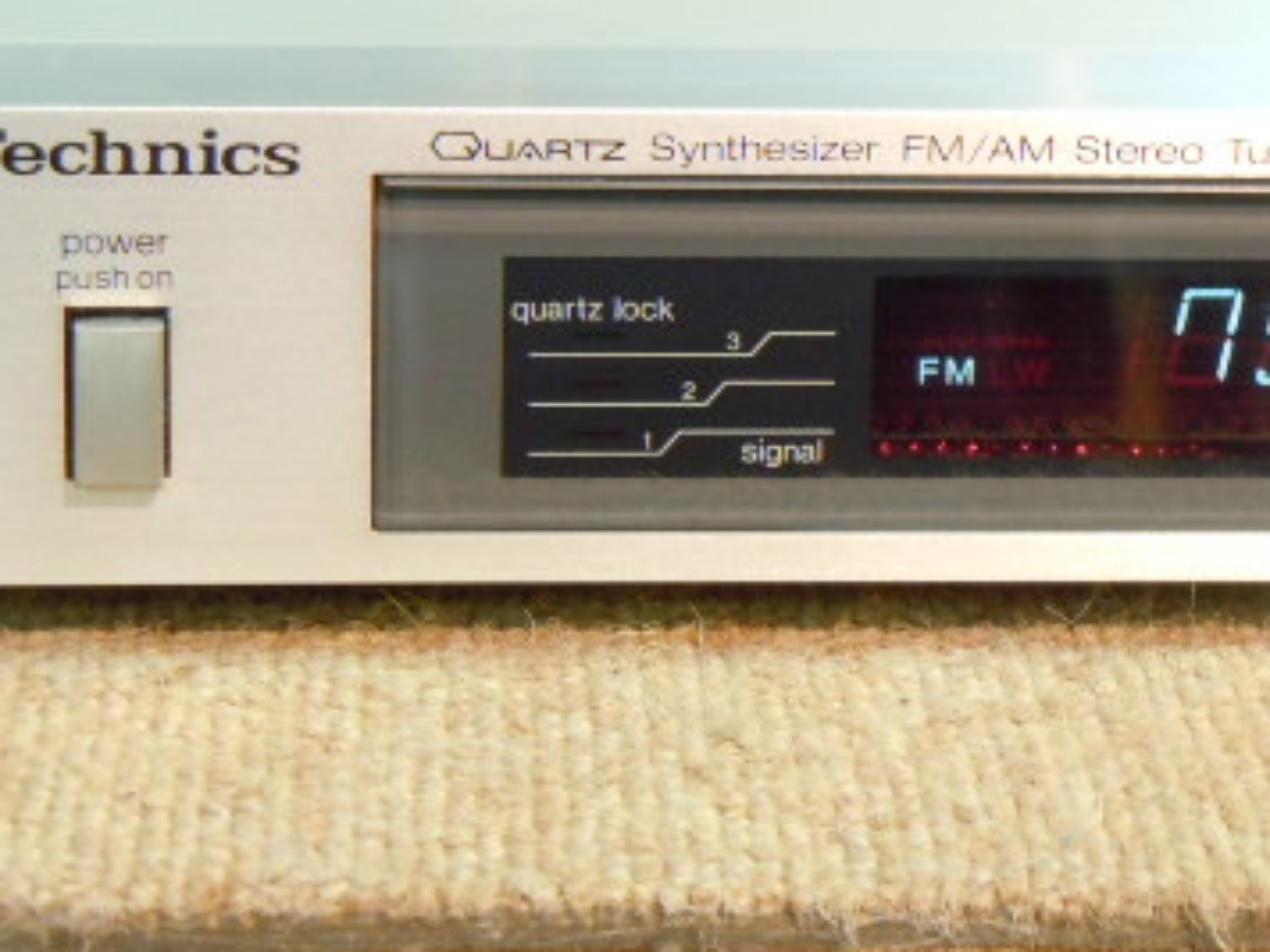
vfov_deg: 9.3
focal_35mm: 160
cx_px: 892
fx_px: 5870
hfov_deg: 12.3
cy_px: 307
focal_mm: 16
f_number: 4.4
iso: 400
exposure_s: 1/6
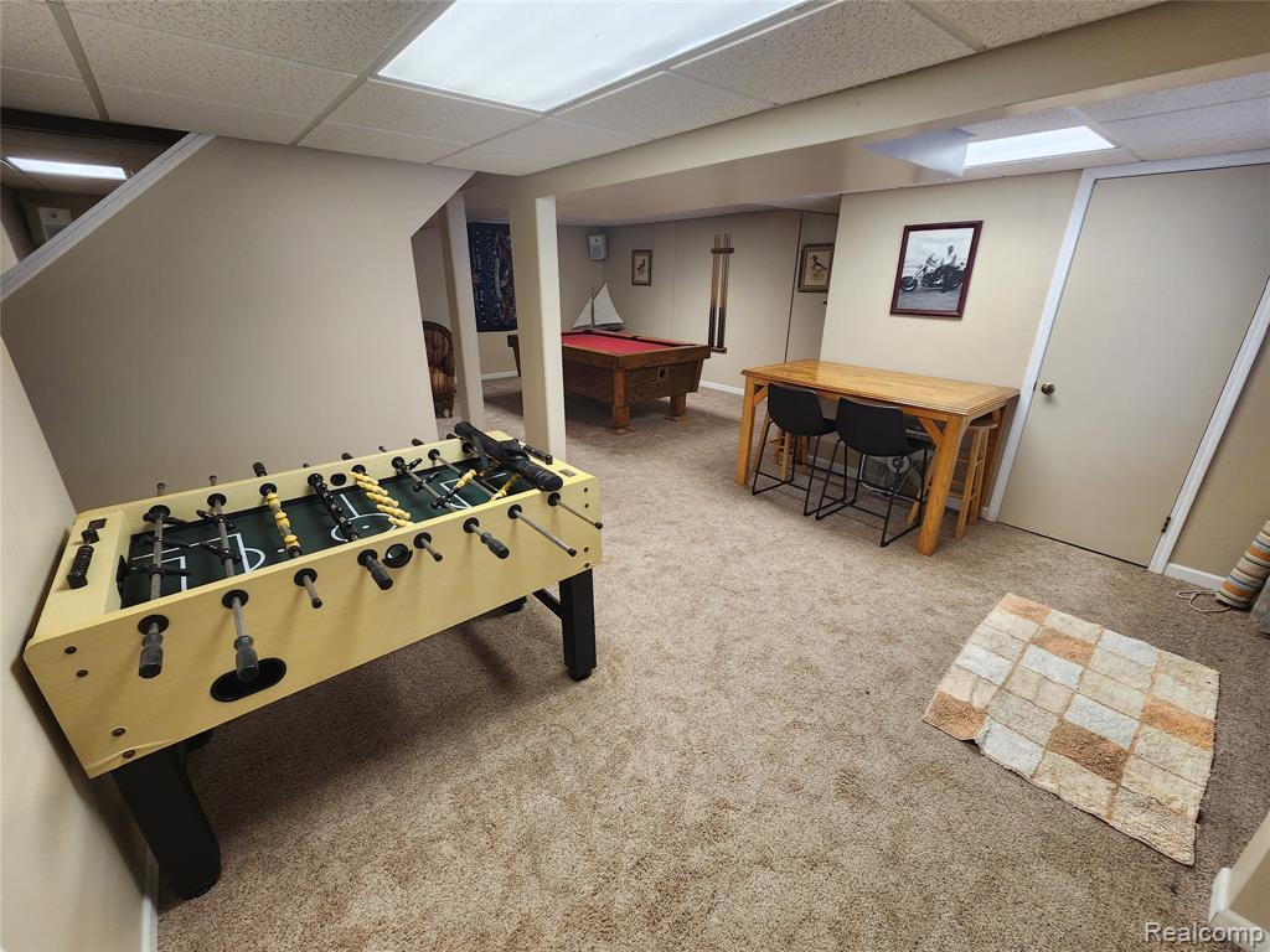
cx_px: 635
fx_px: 477
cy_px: 476
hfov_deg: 106.2
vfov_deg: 89.9
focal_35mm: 13
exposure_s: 1/60
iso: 100
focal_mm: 2.2
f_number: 2.2
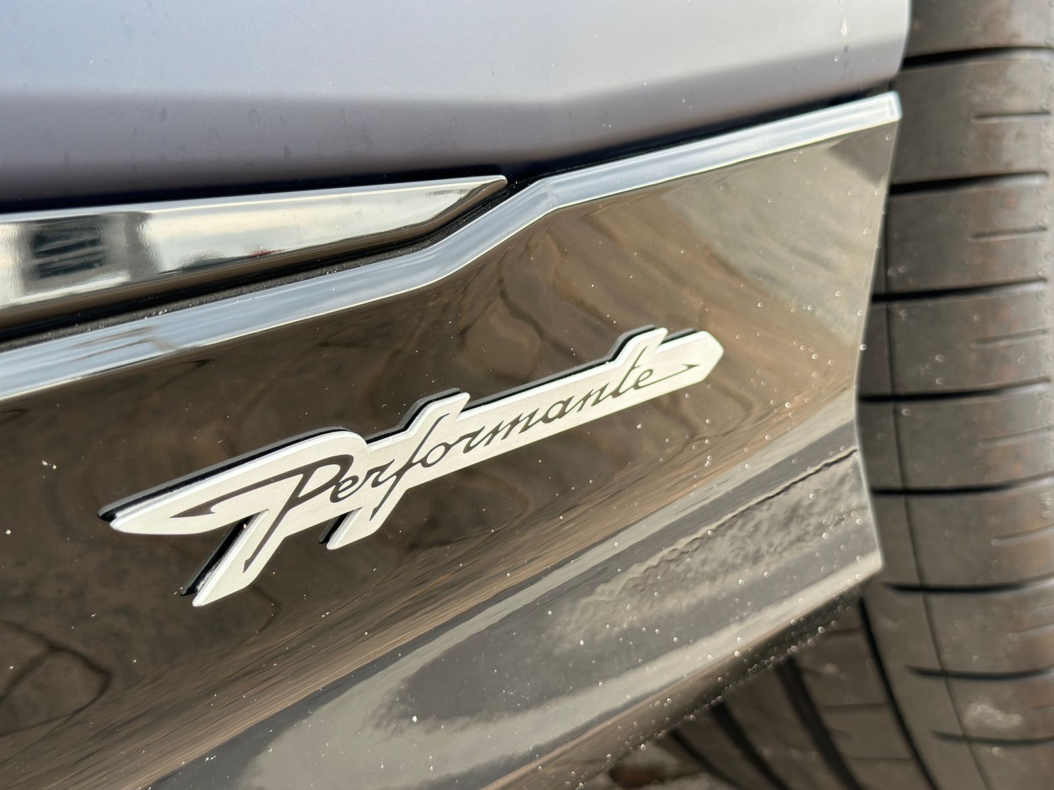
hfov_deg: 39.7
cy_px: 395
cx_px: 527
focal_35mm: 48
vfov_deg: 30.3
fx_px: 1462
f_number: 1.78
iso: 80
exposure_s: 1/121
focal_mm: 6.86
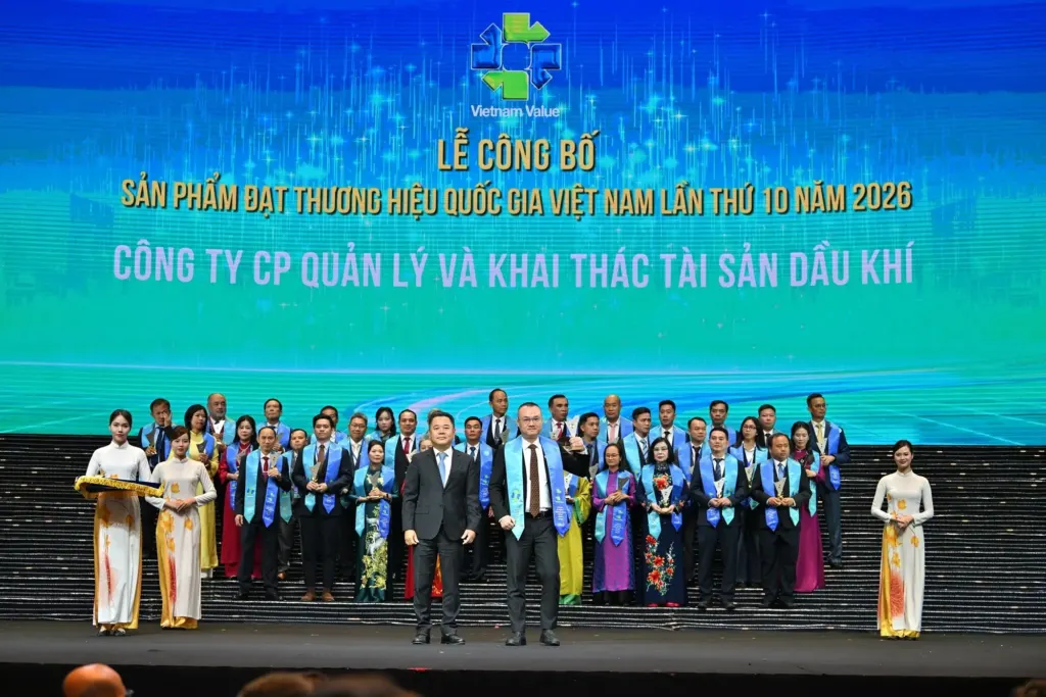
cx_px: 523
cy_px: 348
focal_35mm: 70
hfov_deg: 28.8
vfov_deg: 19.5
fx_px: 2034
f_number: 4
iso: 320
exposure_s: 1/200
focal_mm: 70
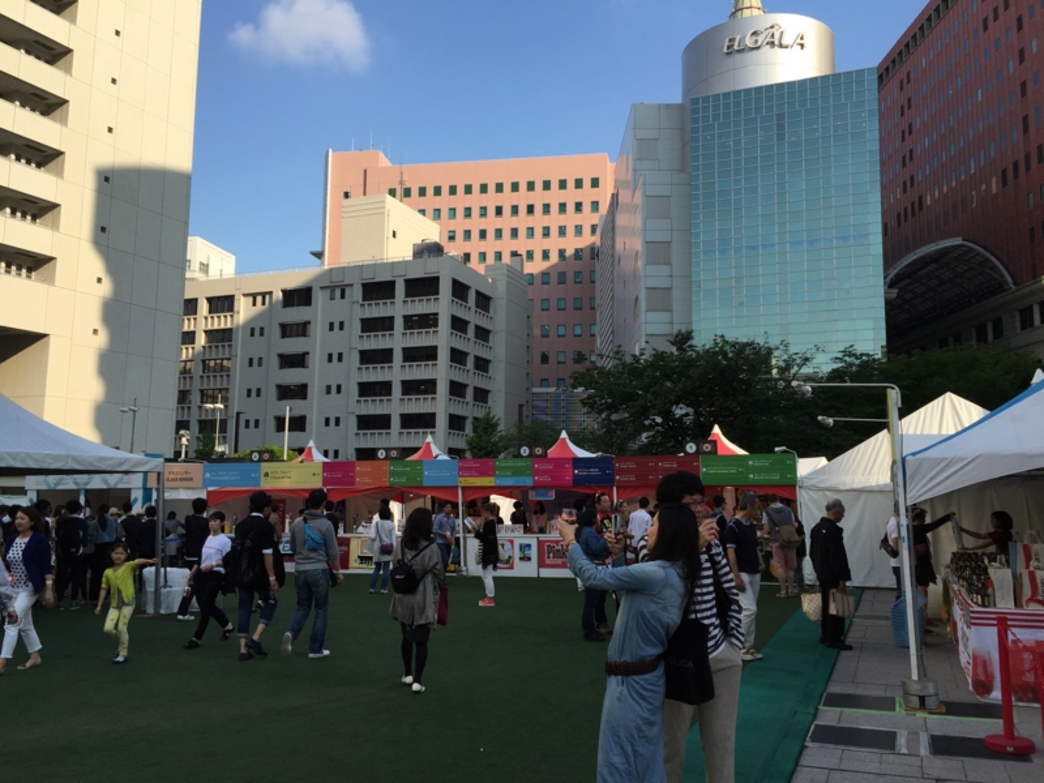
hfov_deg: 61.7
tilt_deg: +6.7
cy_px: 392
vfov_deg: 48.2
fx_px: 875
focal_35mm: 29
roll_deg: -1.2
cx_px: 522
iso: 32
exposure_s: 1/1276
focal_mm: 4.15
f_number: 2.2
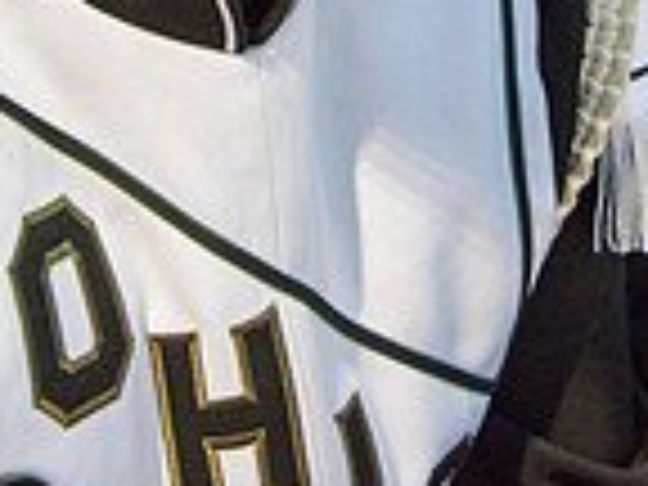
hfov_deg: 21.1
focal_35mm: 93
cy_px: -340
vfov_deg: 14.3
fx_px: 1741
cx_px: 387
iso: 2000
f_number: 3.2
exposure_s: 1/320
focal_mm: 24
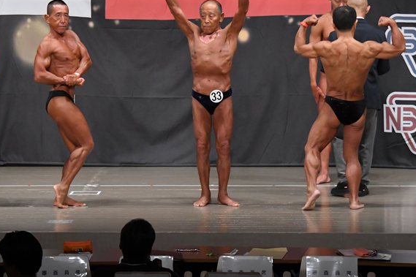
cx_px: 160
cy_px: 98
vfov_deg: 7.3
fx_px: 2172
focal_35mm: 188
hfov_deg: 10.9
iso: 5000
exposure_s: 1/400
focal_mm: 92
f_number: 5.6
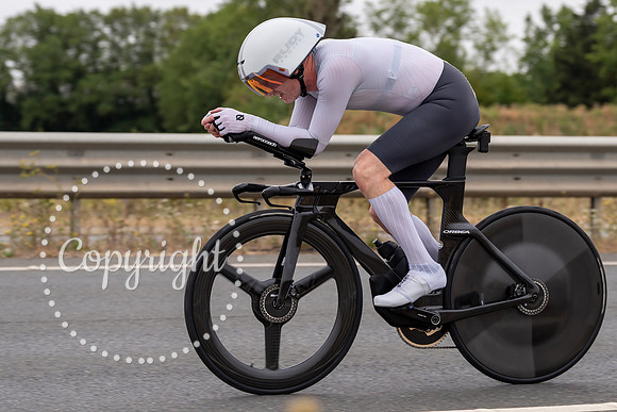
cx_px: 363
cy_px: 178
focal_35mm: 119
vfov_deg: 11.5
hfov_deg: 17.2
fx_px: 2036
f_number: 3.5
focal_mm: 77
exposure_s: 1/800
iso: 100
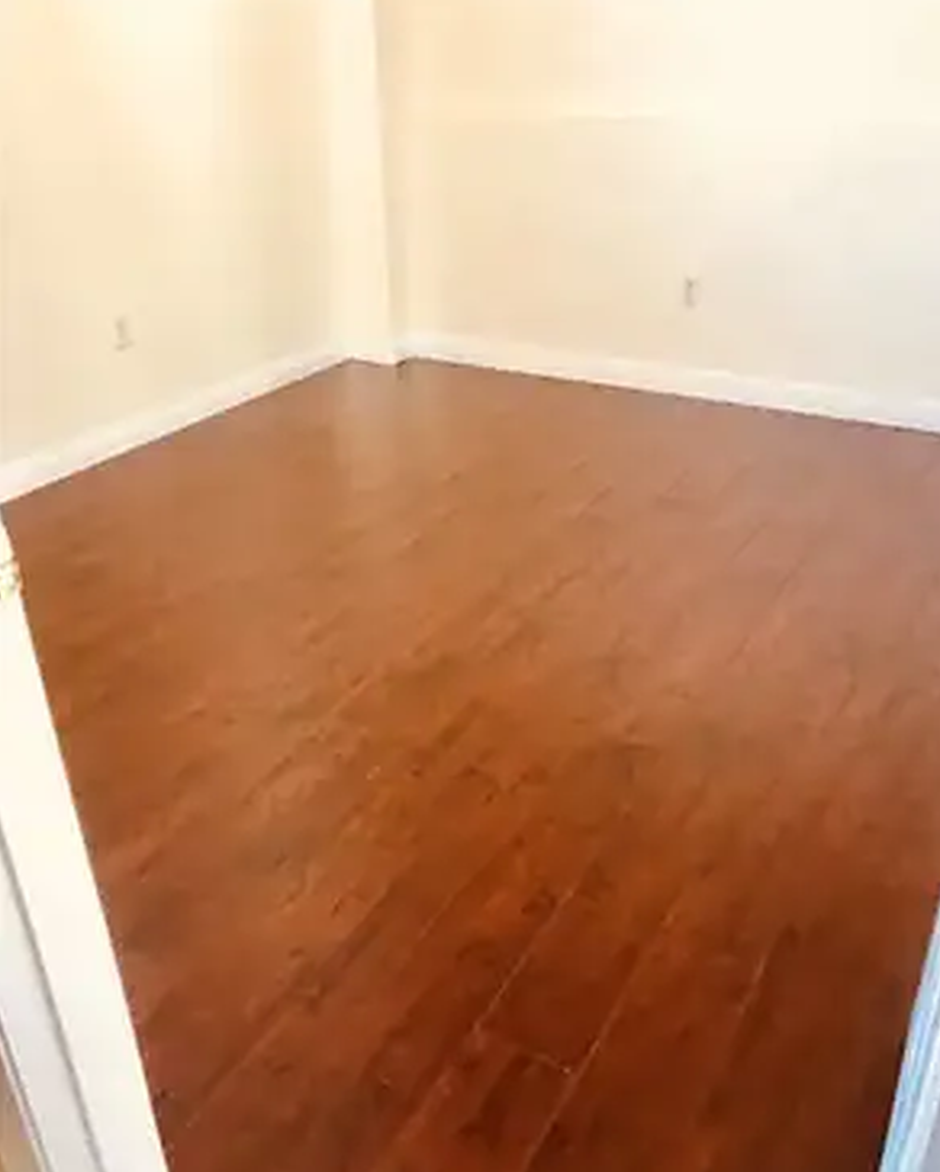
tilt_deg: -29.1
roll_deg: -1.7
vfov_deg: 58.7
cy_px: 625
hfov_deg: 48.6
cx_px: 476
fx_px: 1042
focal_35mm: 30
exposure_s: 1/15
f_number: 1.8
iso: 64
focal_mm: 3.99
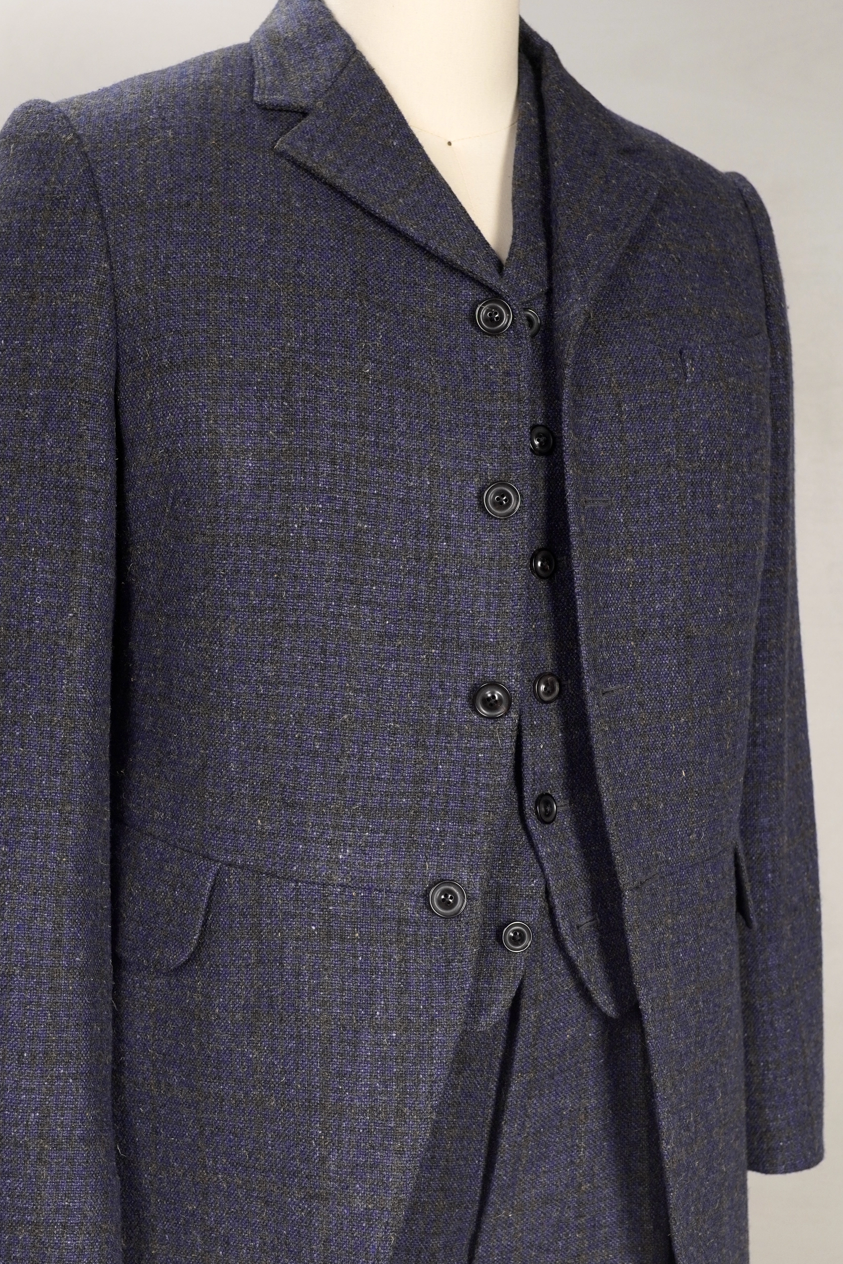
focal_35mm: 54
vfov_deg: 36.8
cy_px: 693
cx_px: 369
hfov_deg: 25.0
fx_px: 1896
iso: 320
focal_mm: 32
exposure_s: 1/40
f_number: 5.6
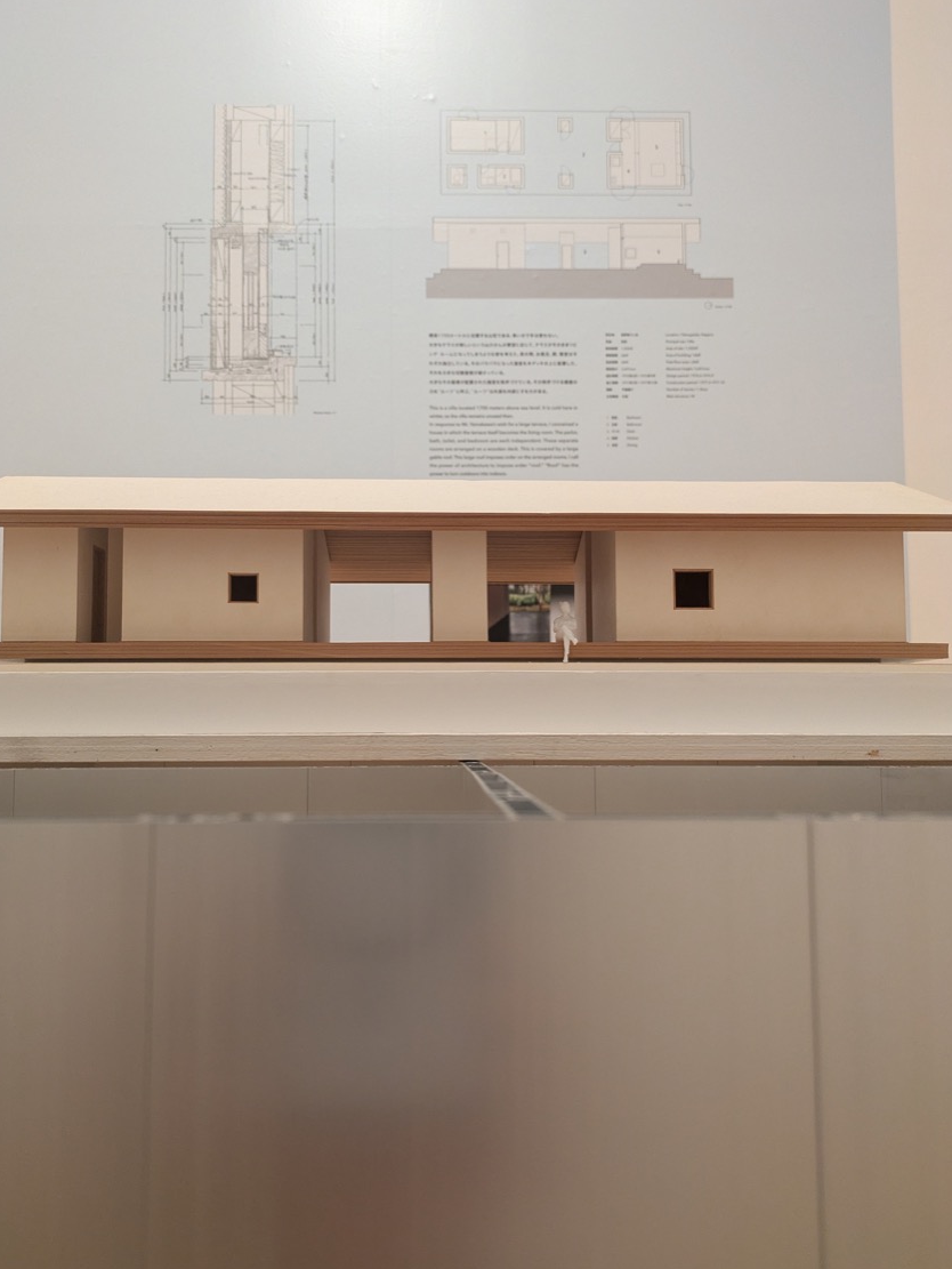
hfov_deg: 51.4
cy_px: 660
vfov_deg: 65.3
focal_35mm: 27
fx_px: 989
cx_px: 448
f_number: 1.89
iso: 284
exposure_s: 1/100
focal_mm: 5.43
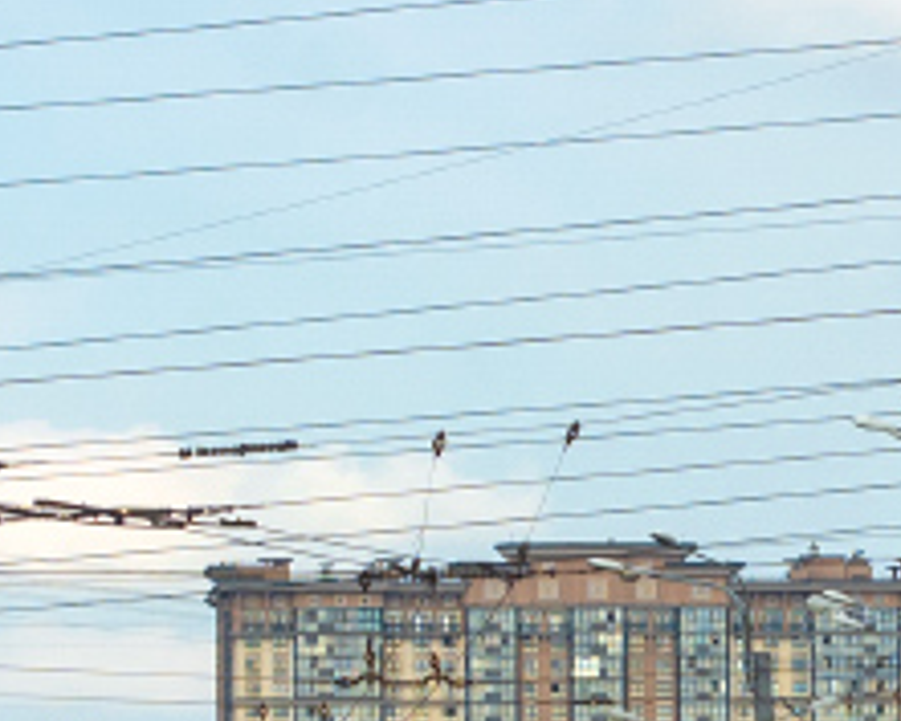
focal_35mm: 255
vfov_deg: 6.1
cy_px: 611
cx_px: 824
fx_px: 6803
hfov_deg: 7.6
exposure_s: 1/800
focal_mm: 50
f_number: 5.6
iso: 125
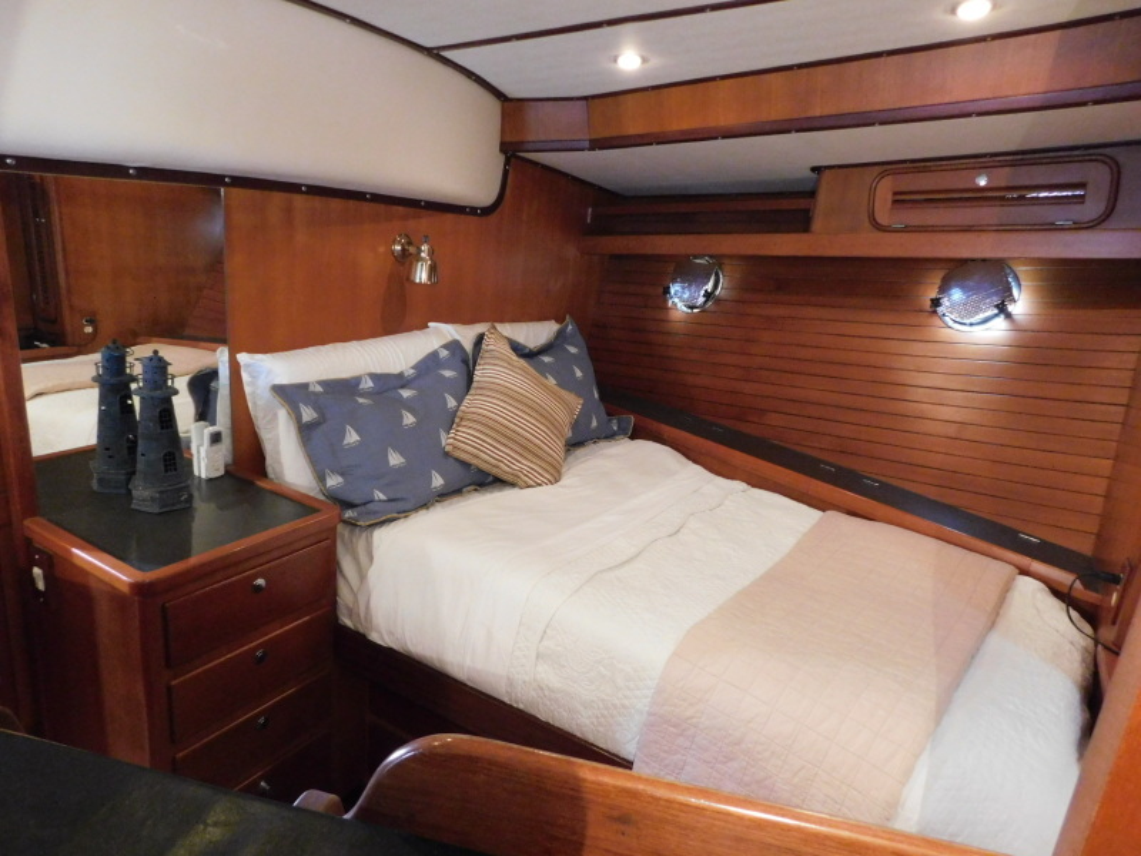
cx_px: 570
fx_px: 758
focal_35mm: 23
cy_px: 428
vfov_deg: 58.9
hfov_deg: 73.9
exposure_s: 1/8
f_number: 3
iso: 800
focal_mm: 4
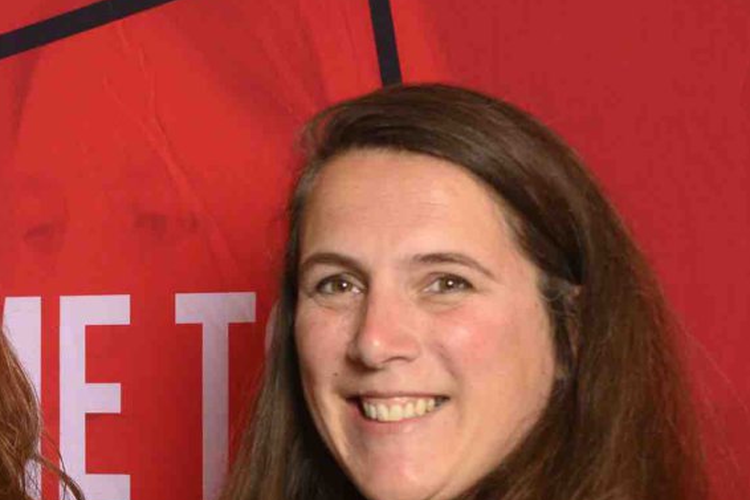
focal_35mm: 188
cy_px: 424
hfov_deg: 10.8
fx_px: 3915
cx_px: -68
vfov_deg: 7.3
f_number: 4
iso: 250
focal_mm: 35
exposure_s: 1/125
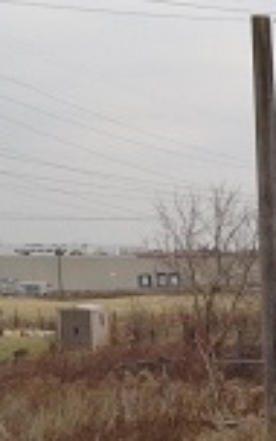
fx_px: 1877
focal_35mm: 156
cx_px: 662
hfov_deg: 7.8
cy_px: 545
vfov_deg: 13.0
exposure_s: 1/308
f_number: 2.4
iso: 64
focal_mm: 4.28
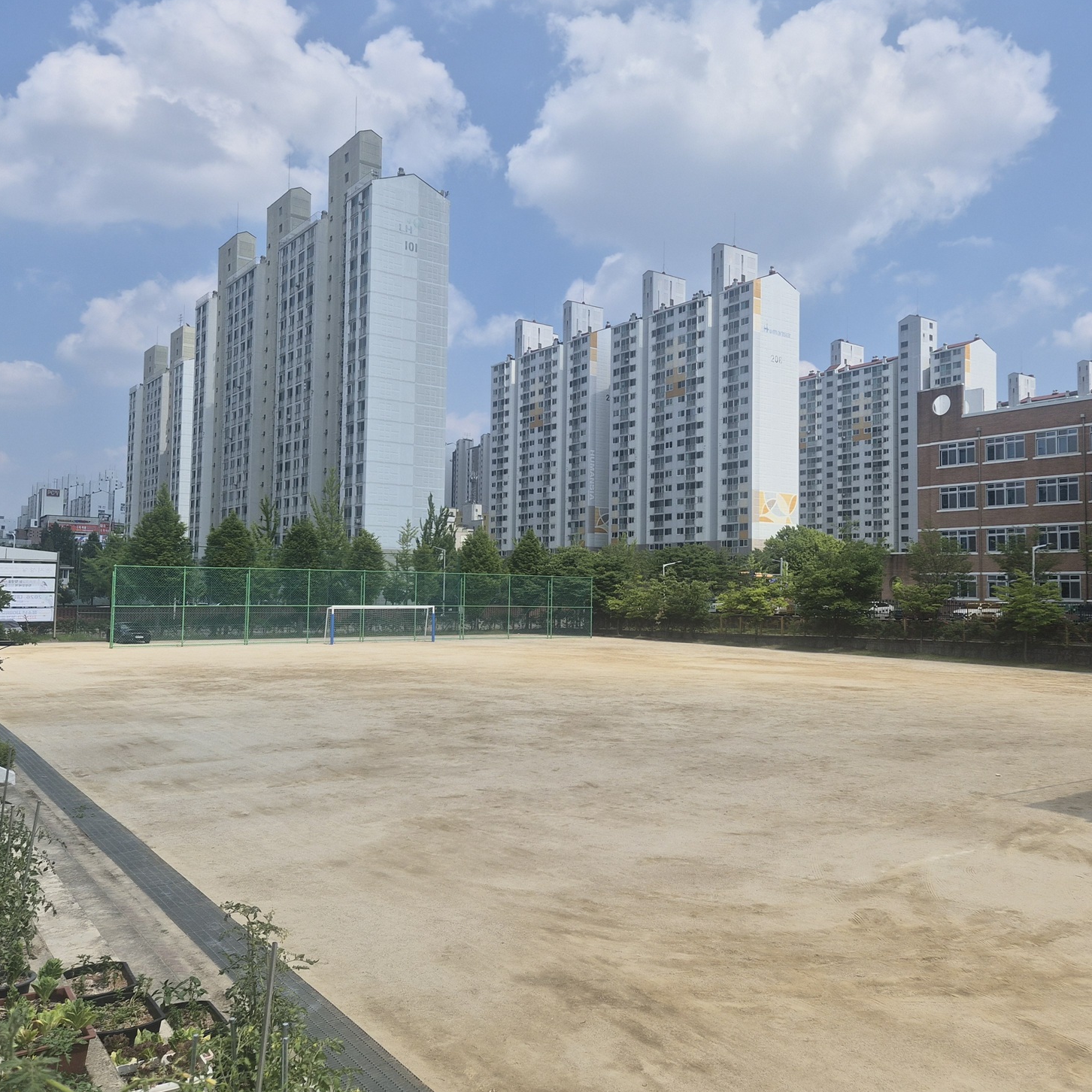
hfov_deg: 57.2
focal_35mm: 28
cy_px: 533
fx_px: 999
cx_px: 593
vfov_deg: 57.3
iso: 64
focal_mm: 5.4
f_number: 1.8
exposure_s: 1/7696
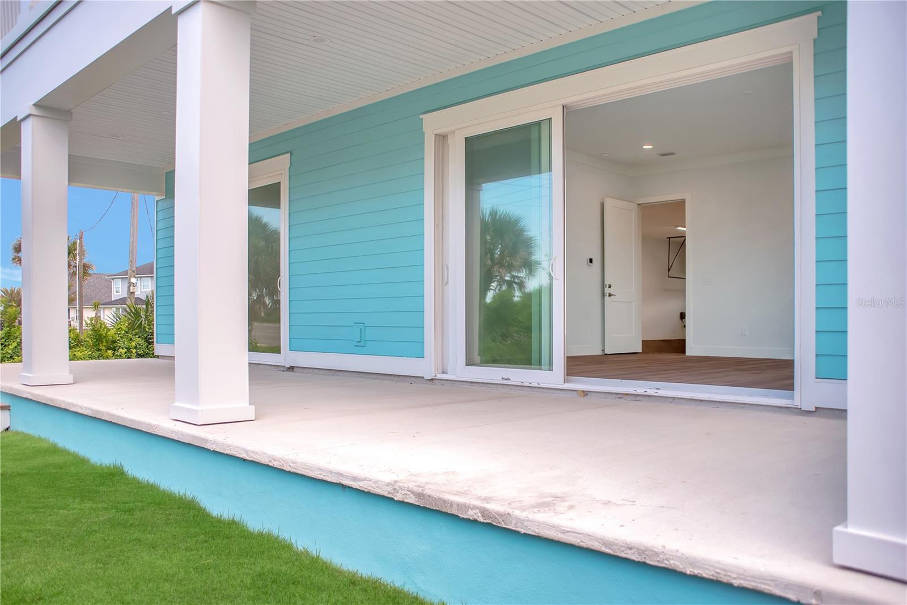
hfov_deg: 60.3
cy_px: 302
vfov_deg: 42.3
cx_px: 454
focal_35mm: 31
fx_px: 781
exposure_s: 1/2500
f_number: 4
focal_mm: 31
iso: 200
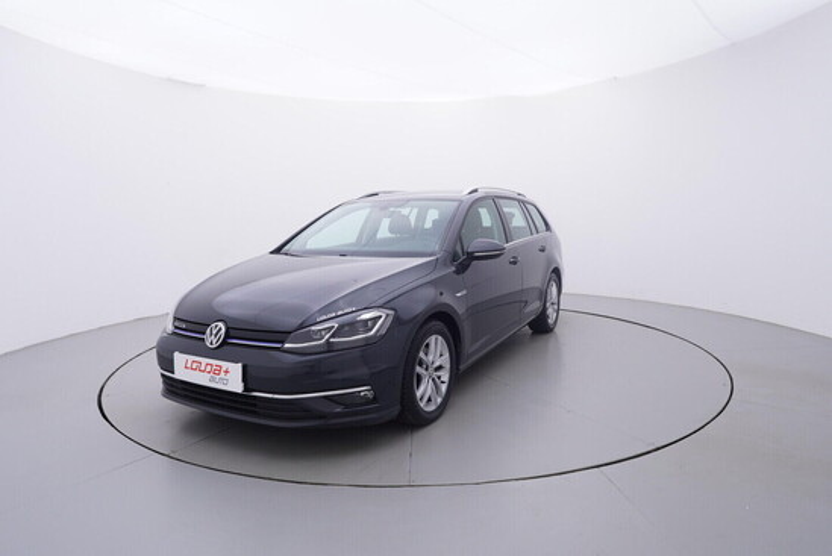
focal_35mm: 22
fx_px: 520
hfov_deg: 77.3
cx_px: 416
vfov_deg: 56.2
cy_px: 278
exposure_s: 1/80
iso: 200
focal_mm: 15
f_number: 5
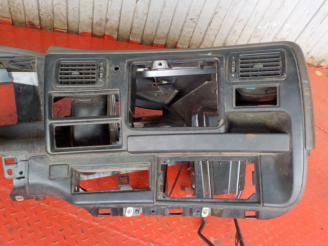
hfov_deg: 60.0
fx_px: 284
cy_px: 123
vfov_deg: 46.8
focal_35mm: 30
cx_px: 164
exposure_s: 1/30
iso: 180
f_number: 3.3
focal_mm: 4.1
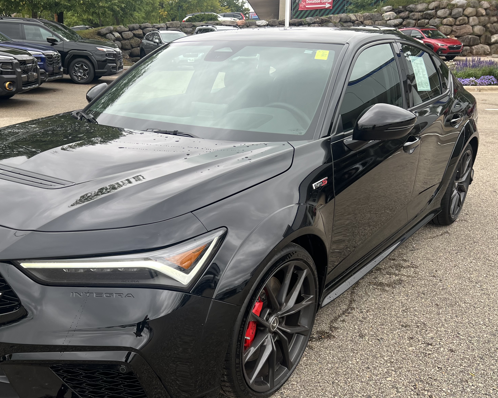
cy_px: 245
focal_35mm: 35
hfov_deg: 50.9
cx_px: 178
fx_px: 516
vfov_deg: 42.0
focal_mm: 5.7
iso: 50
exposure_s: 1/448
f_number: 1.5
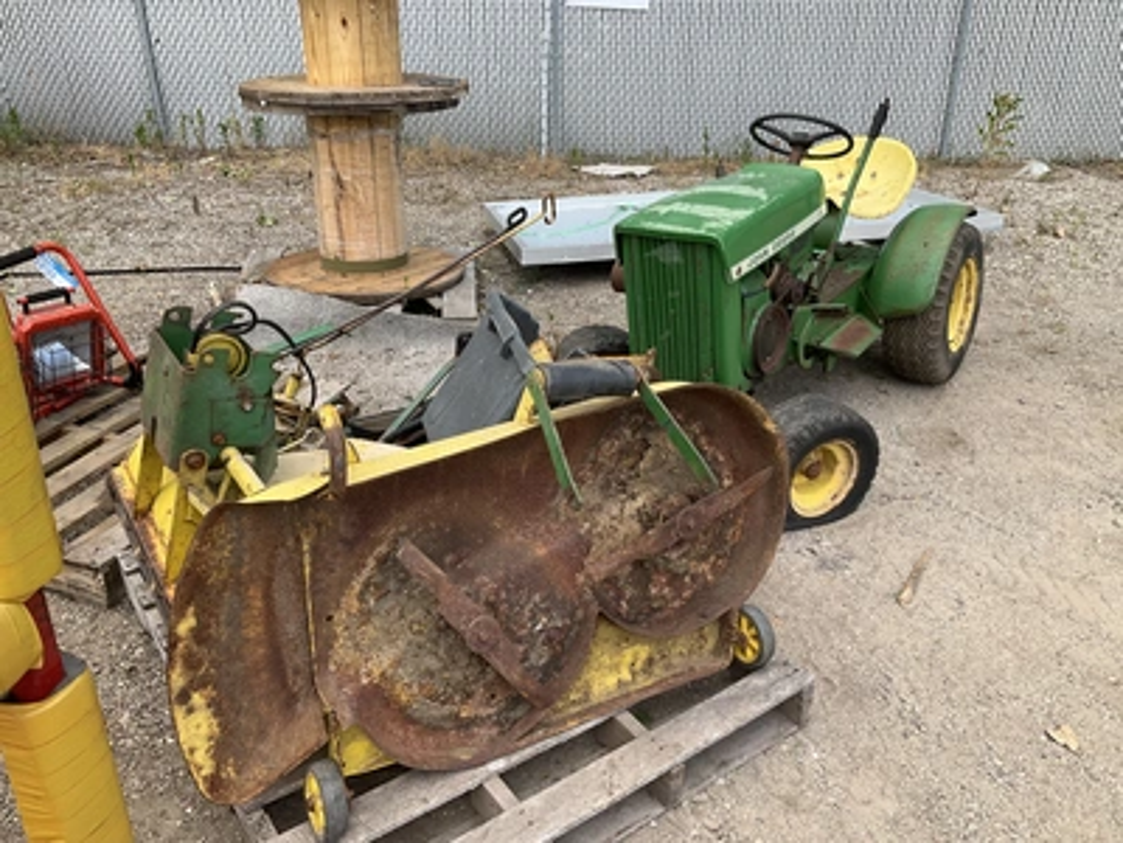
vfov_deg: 48.2
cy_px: 422
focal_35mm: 29
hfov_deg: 61.7
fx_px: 941
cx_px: 562
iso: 25
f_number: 1.8
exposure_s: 1/540
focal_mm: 3
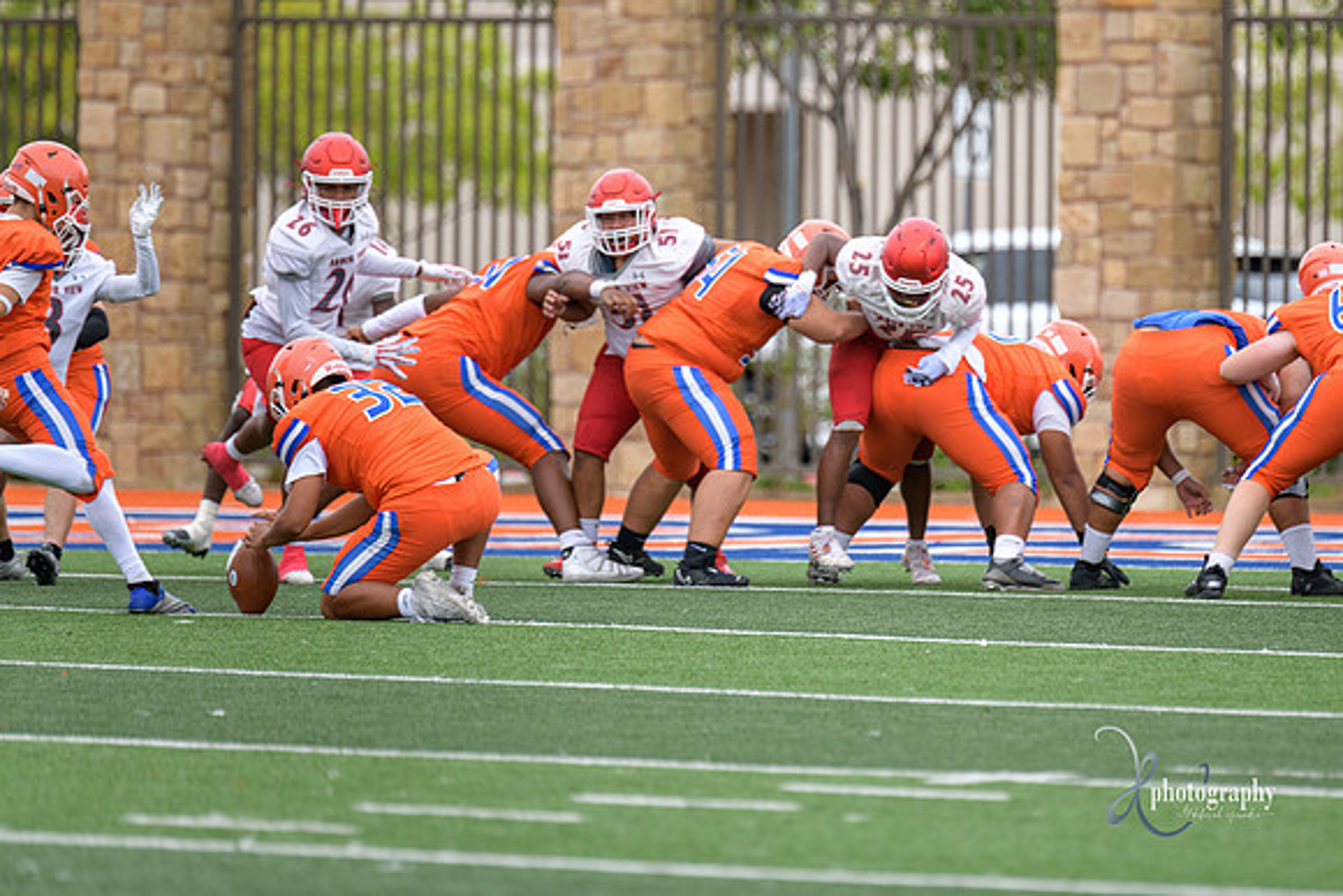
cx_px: 888
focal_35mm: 397
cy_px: 309
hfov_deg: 5.2
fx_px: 14815
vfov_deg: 3.5
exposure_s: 1/1000
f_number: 2.8
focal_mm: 300
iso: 220
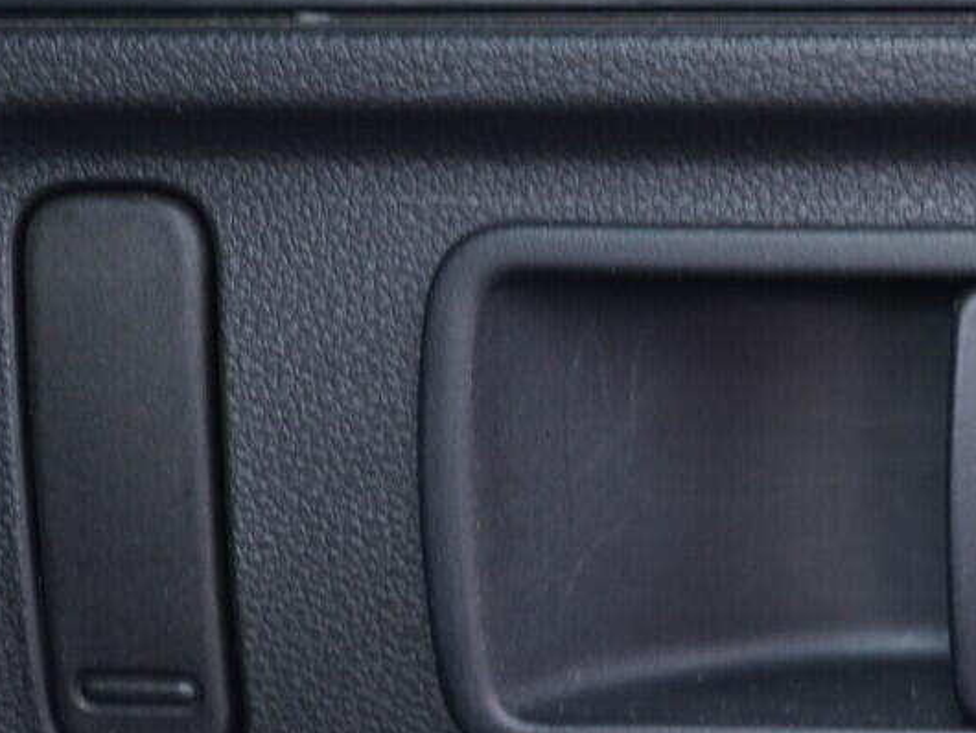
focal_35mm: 94
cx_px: 1007
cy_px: 724
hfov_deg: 20.1
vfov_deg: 15.5
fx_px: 2652
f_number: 2.8
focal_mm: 24
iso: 640
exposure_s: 1/40
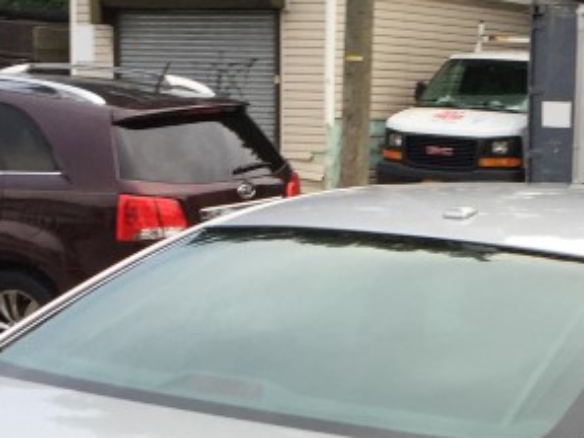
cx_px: 432
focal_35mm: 103
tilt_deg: -9.3
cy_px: 560
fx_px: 1738
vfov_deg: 13.8
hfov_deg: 19.0
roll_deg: +0.8
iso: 50
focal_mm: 4.15
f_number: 2.2
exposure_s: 1/120
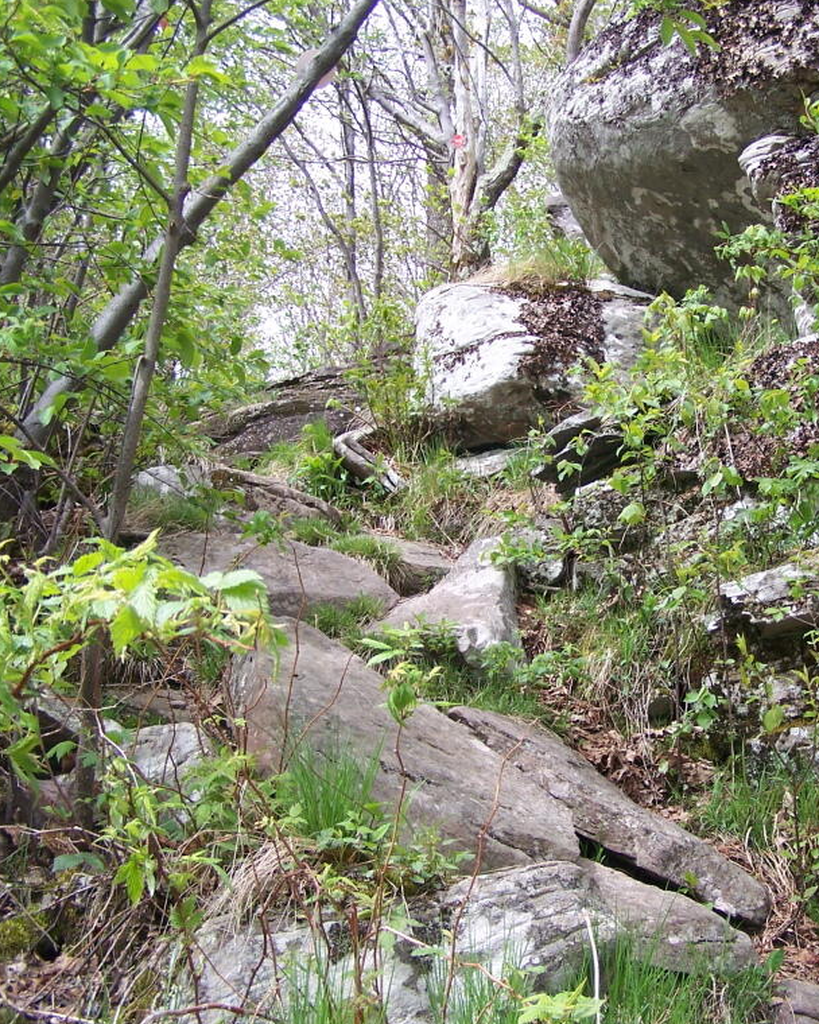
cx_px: 621
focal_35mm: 50
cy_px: 511
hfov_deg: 29.7
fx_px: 1515
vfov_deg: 37.3
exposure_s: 1/200
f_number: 2.8
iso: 80
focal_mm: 6.3
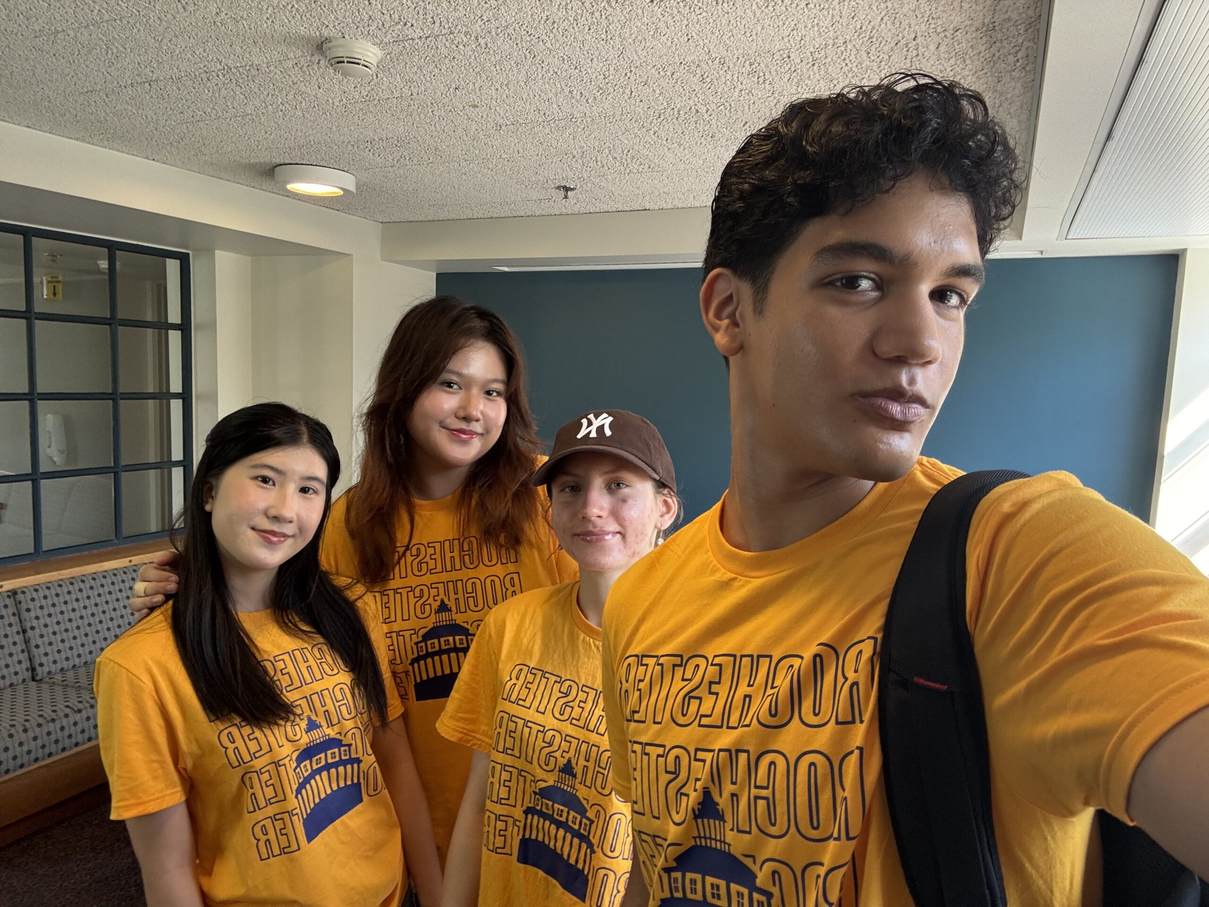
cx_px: 604
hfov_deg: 73.9
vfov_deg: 58.9
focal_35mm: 23
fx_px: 803
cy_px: 454
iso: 80
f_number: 1.9
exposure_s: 1/60
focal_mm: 2.69
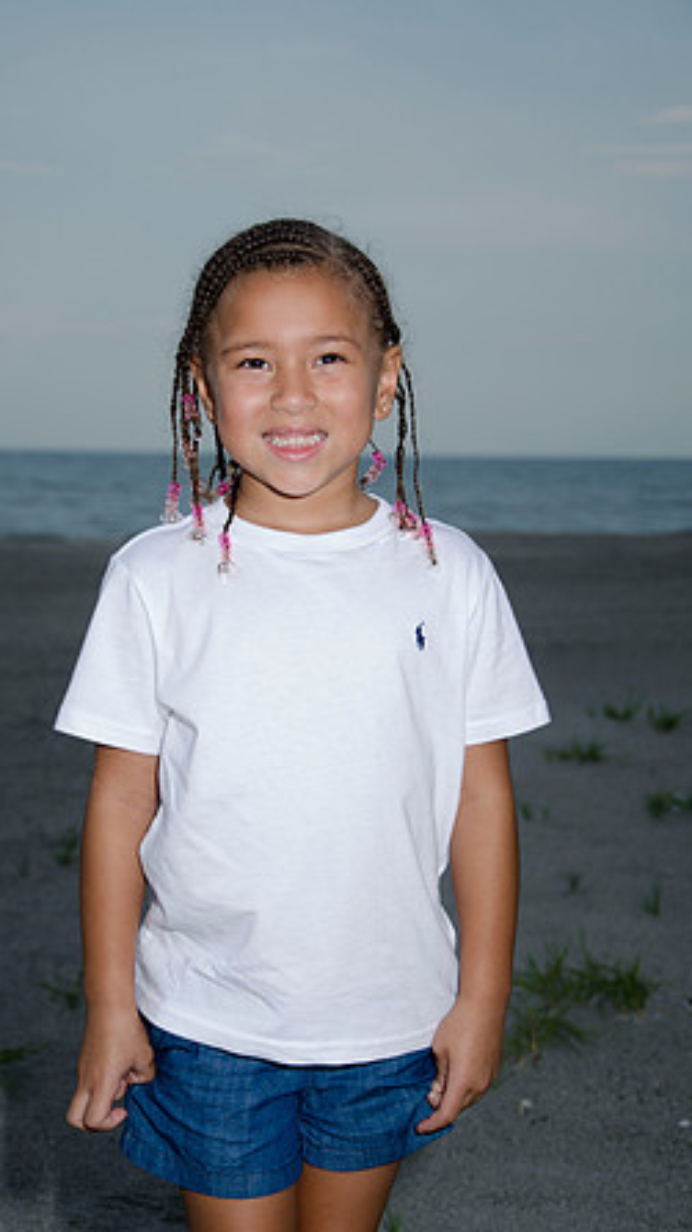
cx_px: 320
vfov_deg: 26.9
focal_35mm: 79
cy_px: 615
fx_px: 2580
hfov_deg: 15.3
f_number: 5.6
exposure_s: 1/250
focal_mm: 50
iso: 100
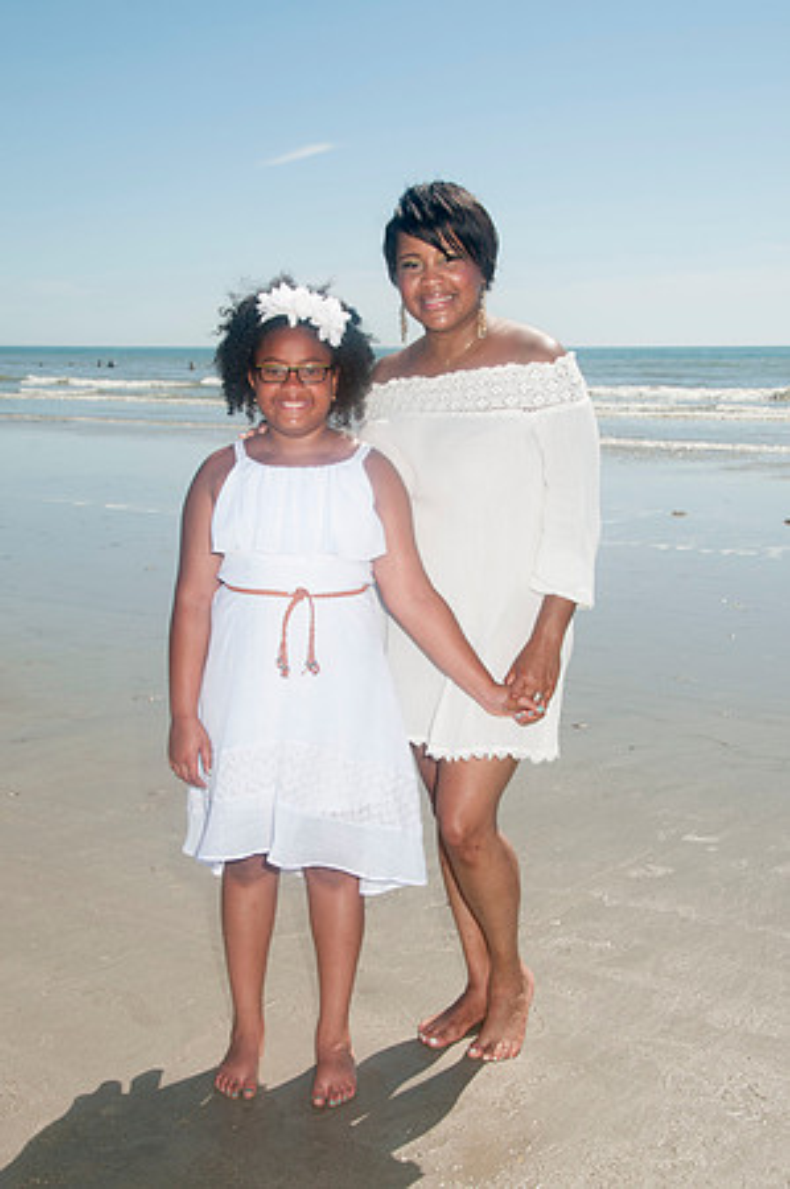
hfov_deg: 28.9
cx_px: 395
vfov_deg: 42.4
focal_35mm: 46
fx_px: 1534
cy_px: 594
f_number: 11
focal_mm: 31
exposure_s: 1/250
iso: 100
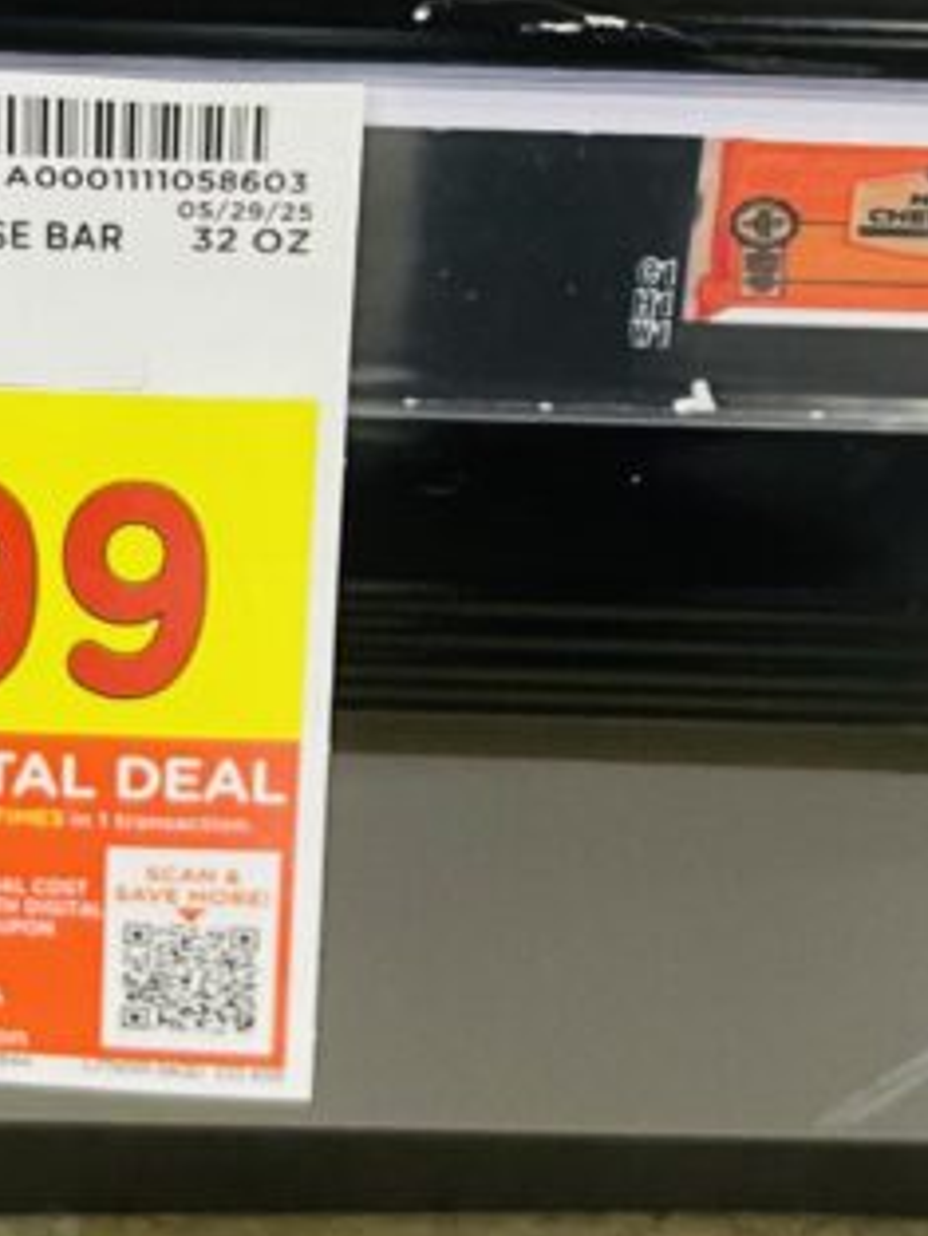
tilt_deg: -42.1
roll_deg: -1.6
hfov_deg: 17.3
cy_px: -490
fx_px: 3036
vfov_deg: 20.5
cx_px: 300
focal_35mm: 85
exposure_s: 1/60
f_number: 1.6
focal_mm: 4.2
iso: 125
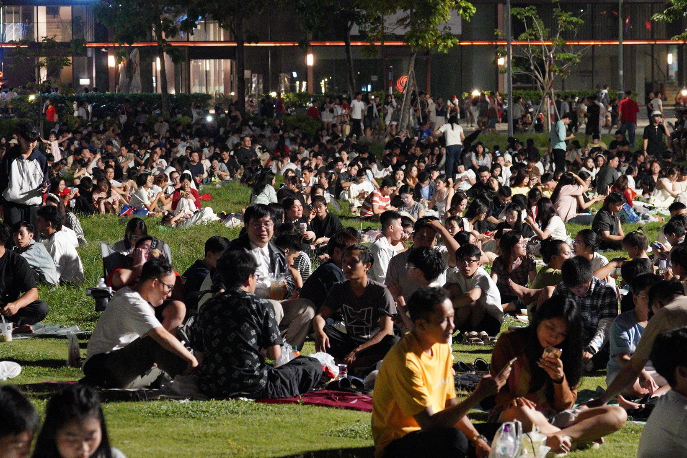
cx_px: 407
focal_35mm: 126
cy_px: 202
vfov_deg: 10.9
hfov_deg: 16.3
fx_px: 2404
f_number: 4
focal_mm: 70
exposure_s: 1/100
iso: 12800
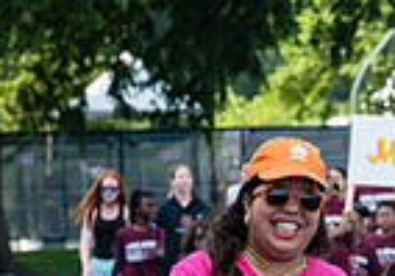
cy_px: 301
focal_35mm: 372
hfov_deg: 5.4
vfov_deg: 3.8
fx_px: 4140
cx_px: 596
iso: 100
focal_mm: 85
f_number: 5
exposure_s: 1/160
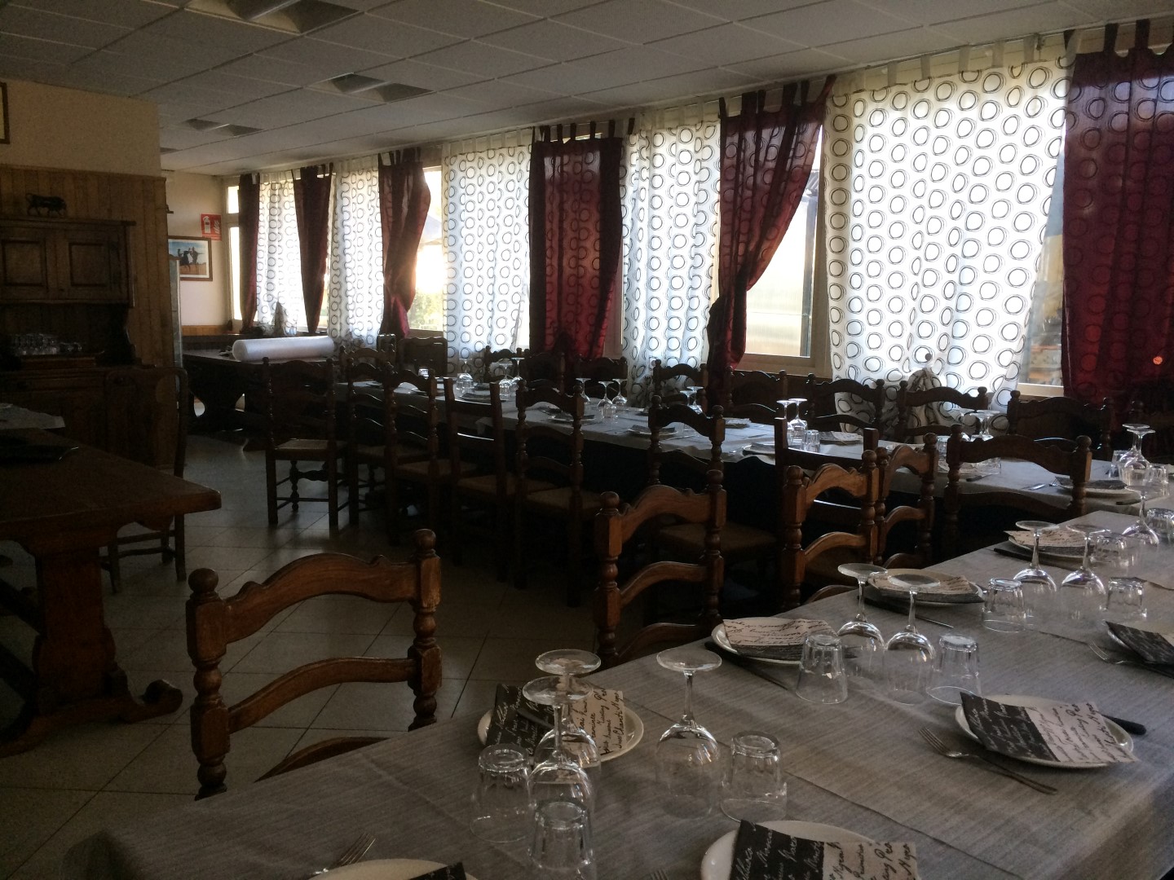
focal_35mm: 29
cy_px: 440
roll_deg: -0.7
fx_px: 984
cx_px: 587
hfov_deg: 61.7
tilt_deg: -10.2
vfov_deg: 48.2
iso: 64
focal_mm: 4.15
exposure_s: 1/33
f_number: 2.2
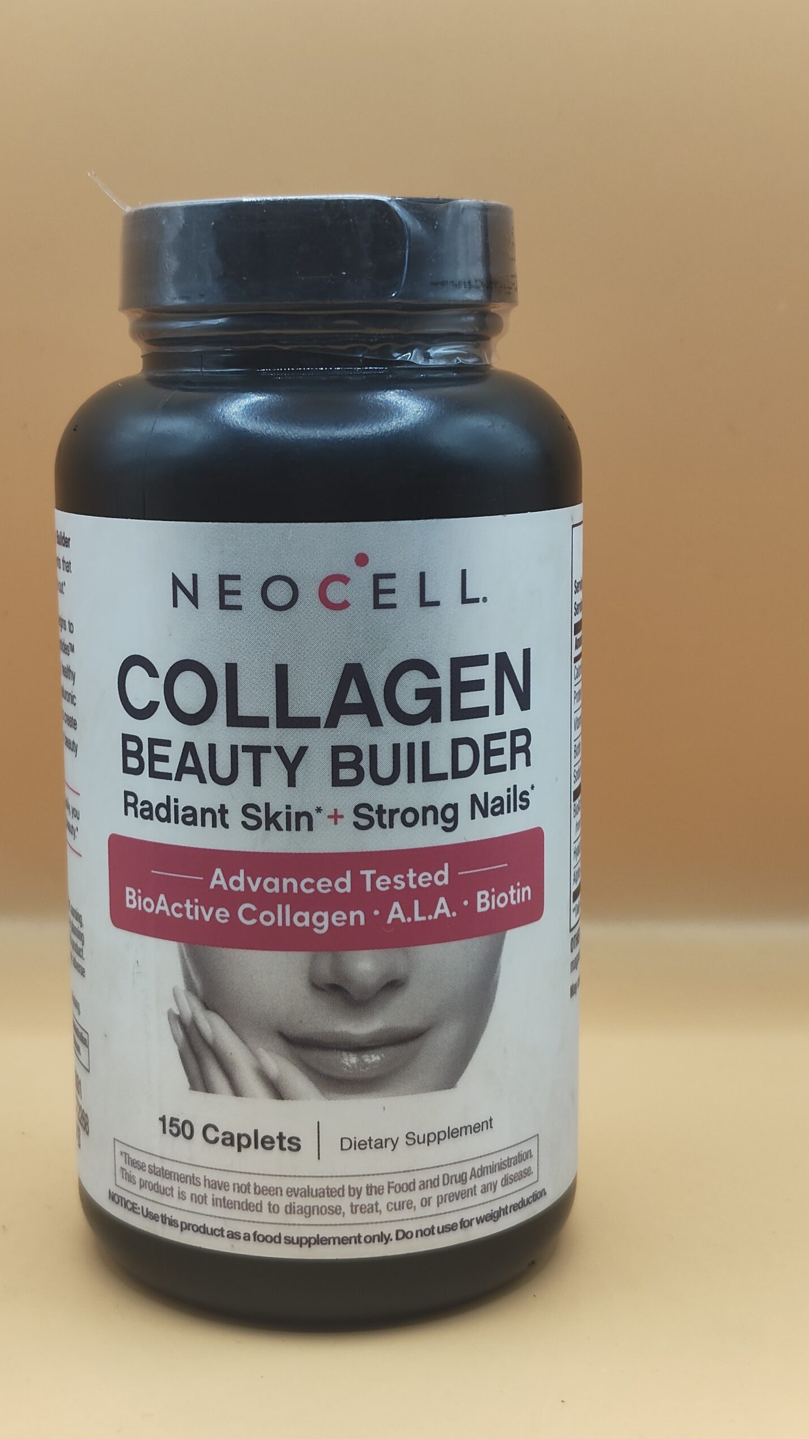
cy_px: 716
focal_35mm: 55
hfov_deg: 21.8
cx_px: 331
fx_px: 2097
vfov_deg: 37.8
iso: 271
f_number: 1.88
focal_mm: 5.56
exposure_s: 1/100
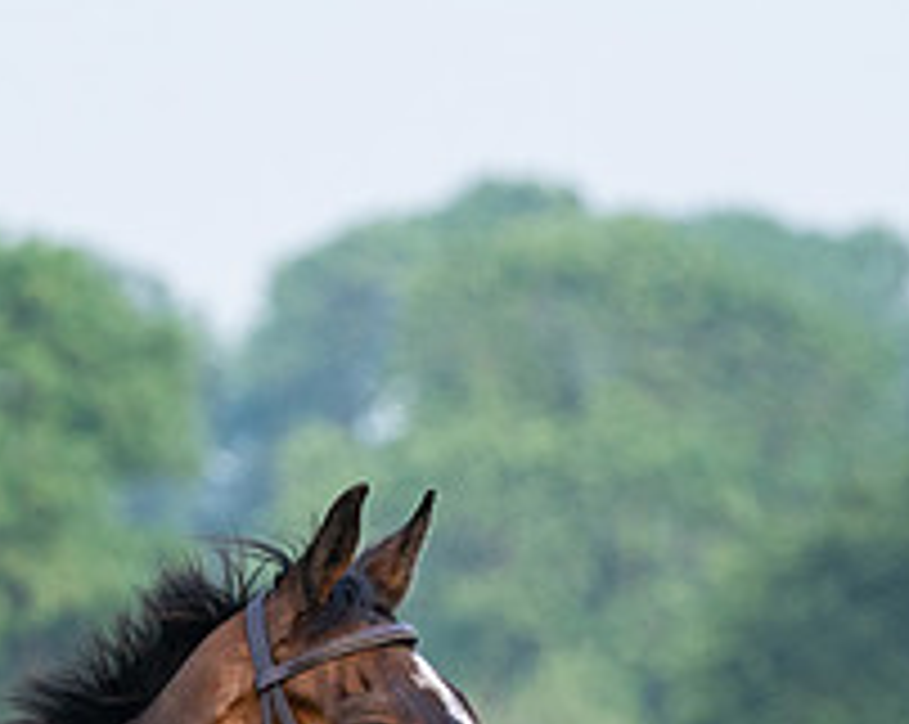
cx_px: 21
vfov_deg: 2.3
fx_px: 18375
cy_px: 757
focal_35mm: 684
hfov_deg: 2.8
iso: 400
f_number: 4
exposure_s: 1/800
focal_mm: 170
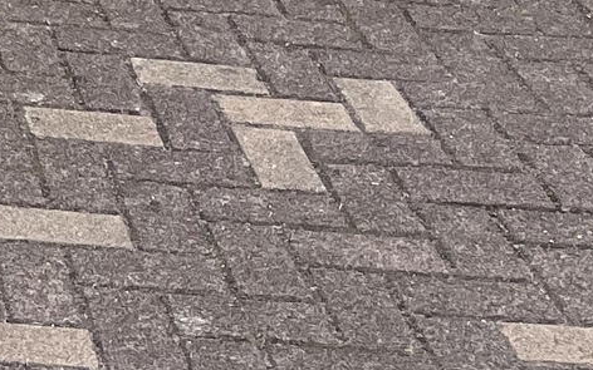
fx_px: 2360
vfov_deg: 7.8
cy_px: -721
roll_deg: +0.5
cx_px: -637
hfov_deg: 12.4
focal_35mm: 146
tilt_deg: -4.7
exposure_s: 1/118
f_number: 1.6
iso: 125
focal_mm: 5.1
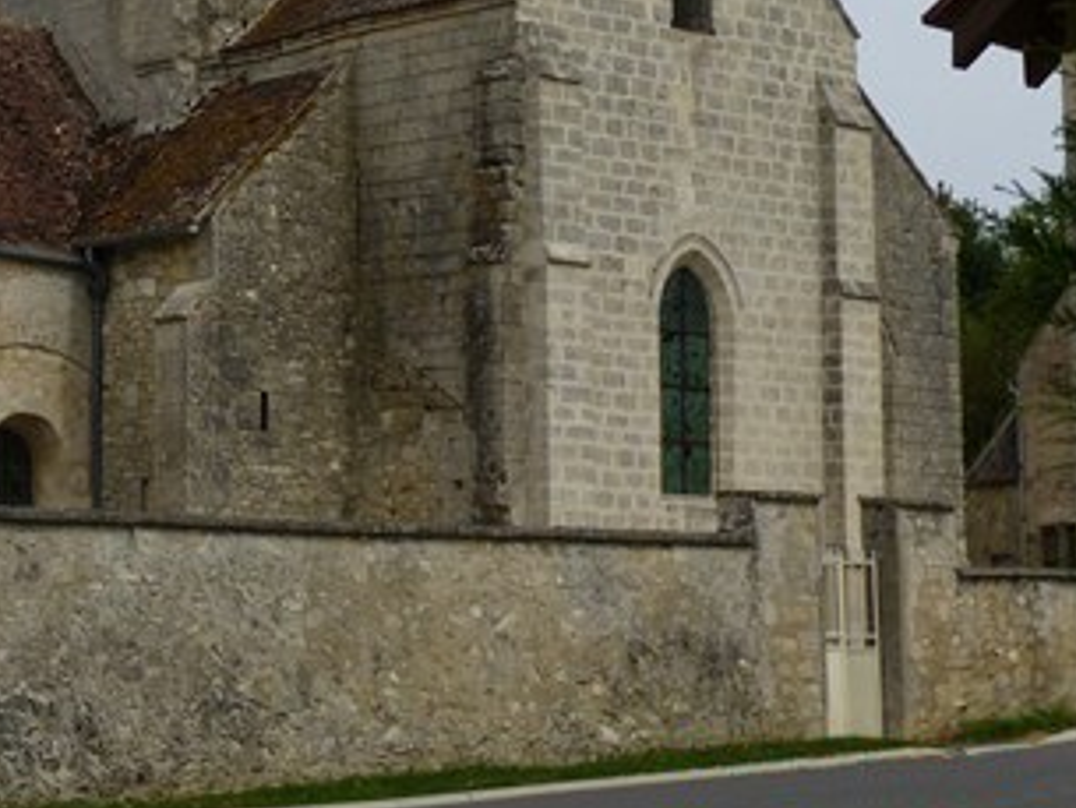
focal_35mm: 107
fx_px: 3327
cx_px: 35
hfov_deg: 18.0
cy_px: 99
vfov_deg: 13.7
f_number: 4.4
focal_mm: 9
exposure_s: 1/1300
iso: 100
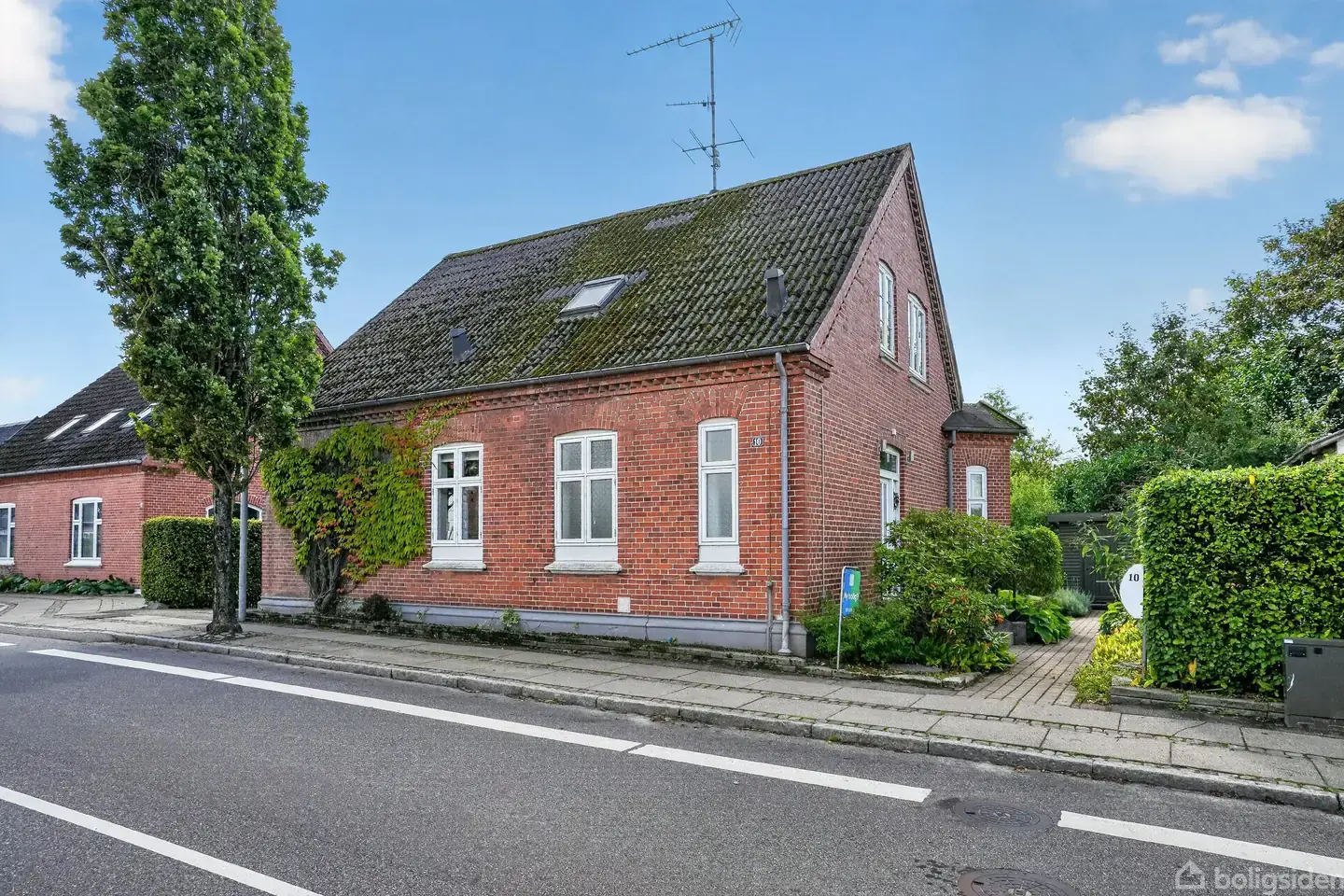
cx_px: 672
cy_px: 448
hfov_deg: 78.6
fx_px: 821
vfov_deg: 57.2
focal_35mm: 22
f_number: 8
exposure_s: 1/1000
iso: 400
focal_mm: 22
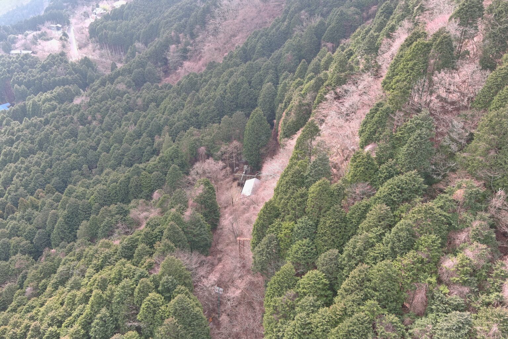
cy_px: 170
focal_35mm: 29
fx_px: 409
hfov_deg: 63.7
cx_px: 254
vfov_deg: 45.0
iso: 100
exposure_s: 1/50
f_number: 2.8
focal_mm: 10.57
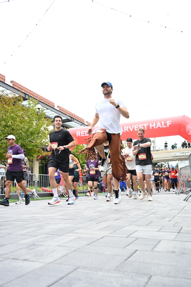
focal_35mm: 31
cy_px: 144
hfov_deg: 42.3
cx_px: 96
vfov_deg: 60.3
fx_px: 247
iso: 2000
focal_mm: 31
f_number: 4
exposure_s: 1/640
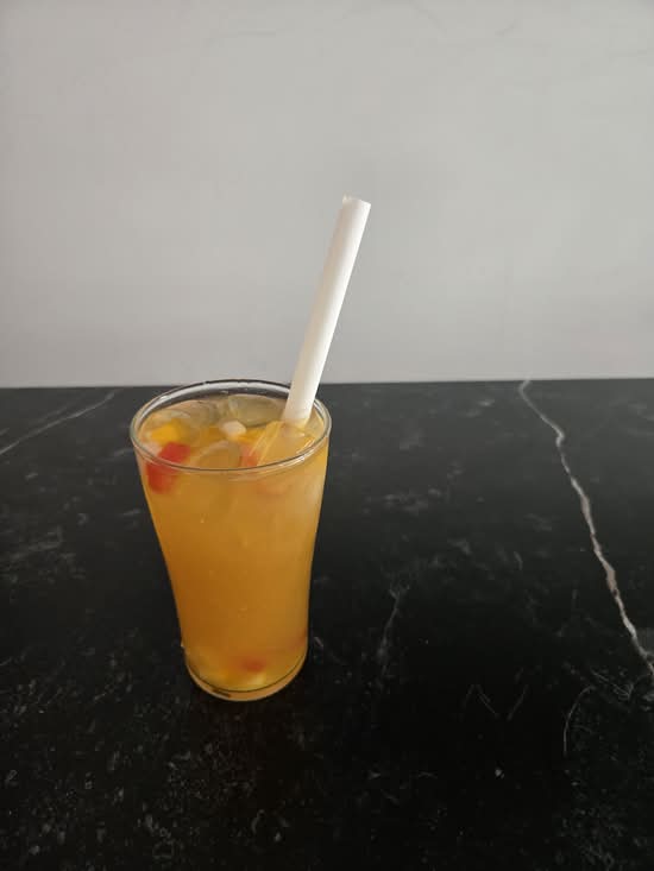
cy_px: 436
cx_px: 327
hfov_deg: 58.9
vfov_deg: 73.9
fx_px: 579
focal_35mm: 23
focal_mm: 5.4
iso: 640
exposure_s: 1/100
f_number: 1.8
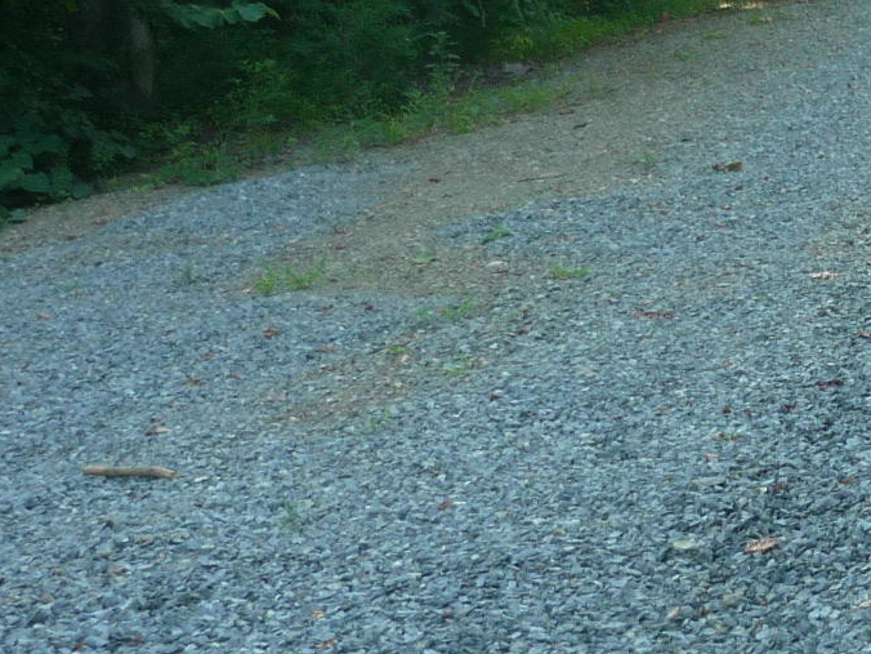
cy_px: 246
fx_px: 2516
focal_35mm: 100
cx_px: 1096
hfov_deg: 18.4
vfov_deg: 14.8
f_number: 2.8
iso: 100
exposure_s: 1/80
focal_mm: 5.5
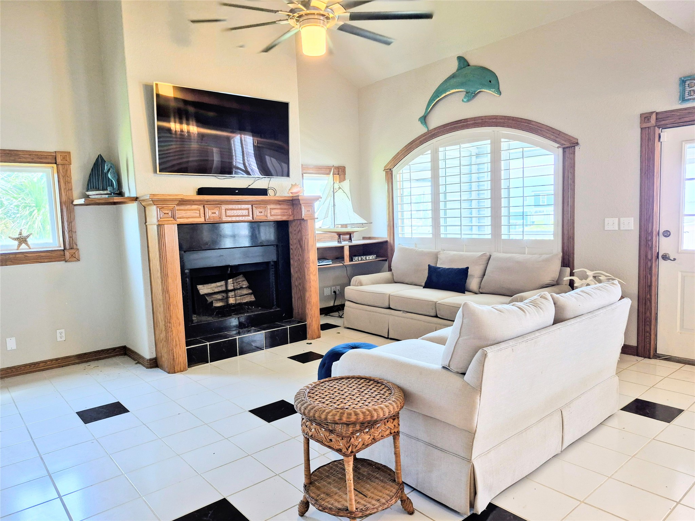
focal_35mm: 23
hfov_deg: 73.9
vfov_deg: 58.9
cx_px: 348
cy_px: 260
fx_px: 462
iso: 125
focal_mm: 5.4
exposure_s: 1/120
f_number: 1.8
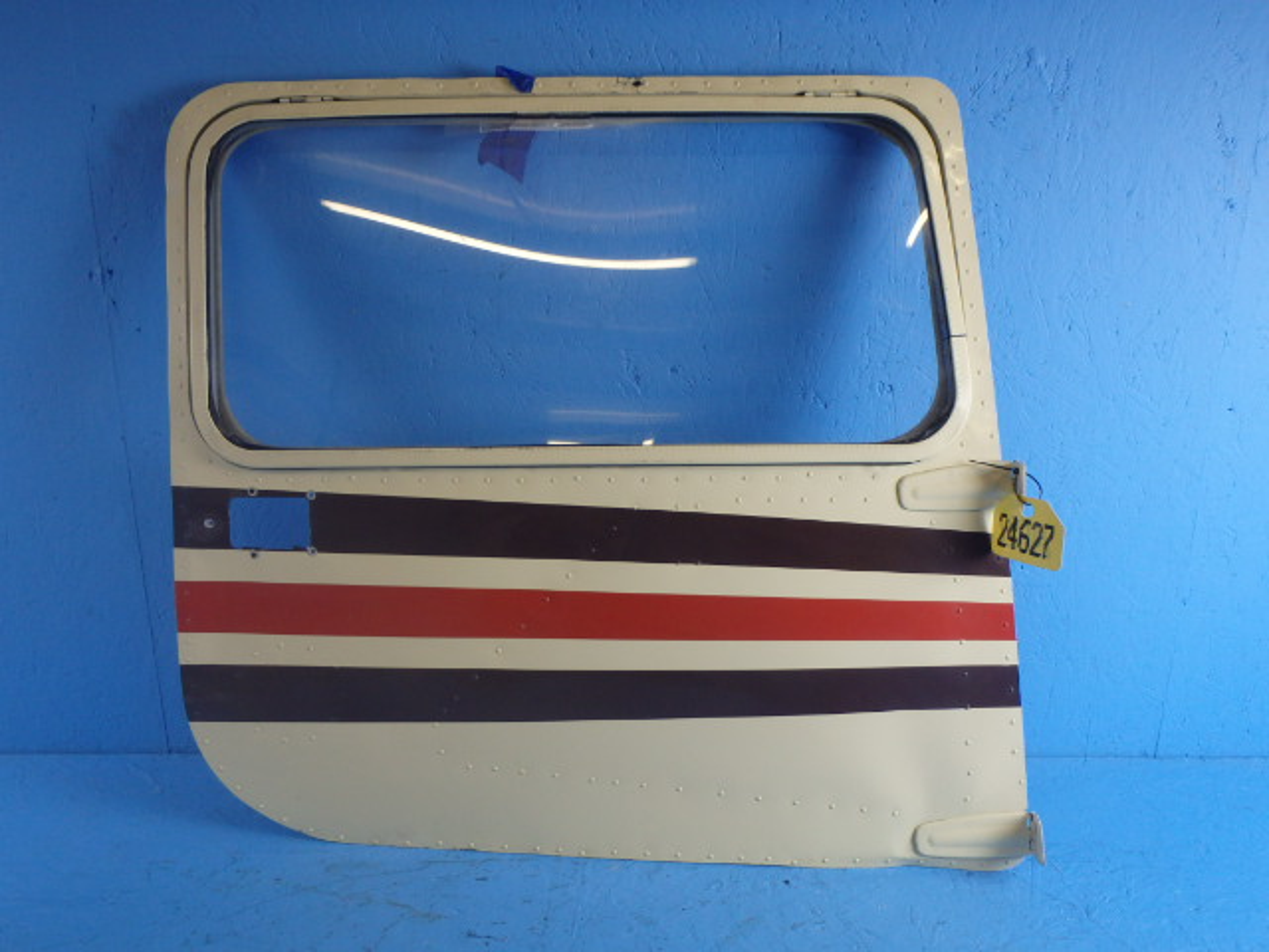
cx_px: 634
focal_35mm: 28
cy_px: 476
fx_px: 1026
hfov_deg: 63.4
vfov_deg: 49.7
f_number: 3.9
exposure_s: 1/30
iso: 200
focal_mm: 5
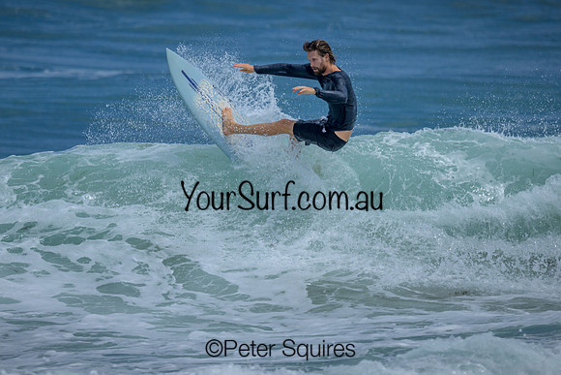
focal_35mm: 1095
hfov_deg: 1.9
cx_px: 311
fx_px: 17073
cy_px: 162
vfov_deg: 1.3
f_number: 6.3
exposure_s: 1/2500
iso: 220
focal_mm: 800
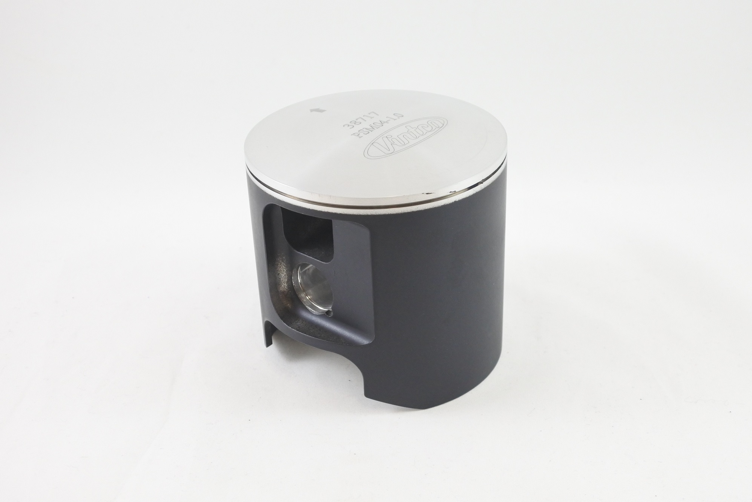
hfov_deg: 48.5
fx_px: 836
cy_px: 251
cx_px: 376
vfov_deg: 33.4
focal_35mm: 40
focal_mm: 15
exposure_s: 1/125
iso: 640
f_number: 4.2
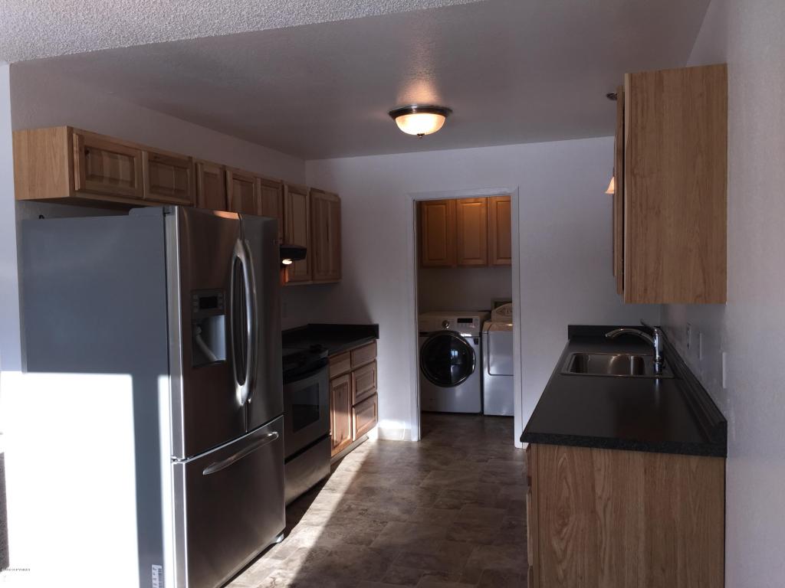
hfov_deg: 61.7
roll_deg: +1.1
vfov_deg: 48.2
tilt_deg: -3.2
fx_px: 658
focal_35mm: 29
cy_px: 294
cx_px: 392
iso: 32
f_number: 2.2
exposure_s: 1/123
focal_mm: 4.15
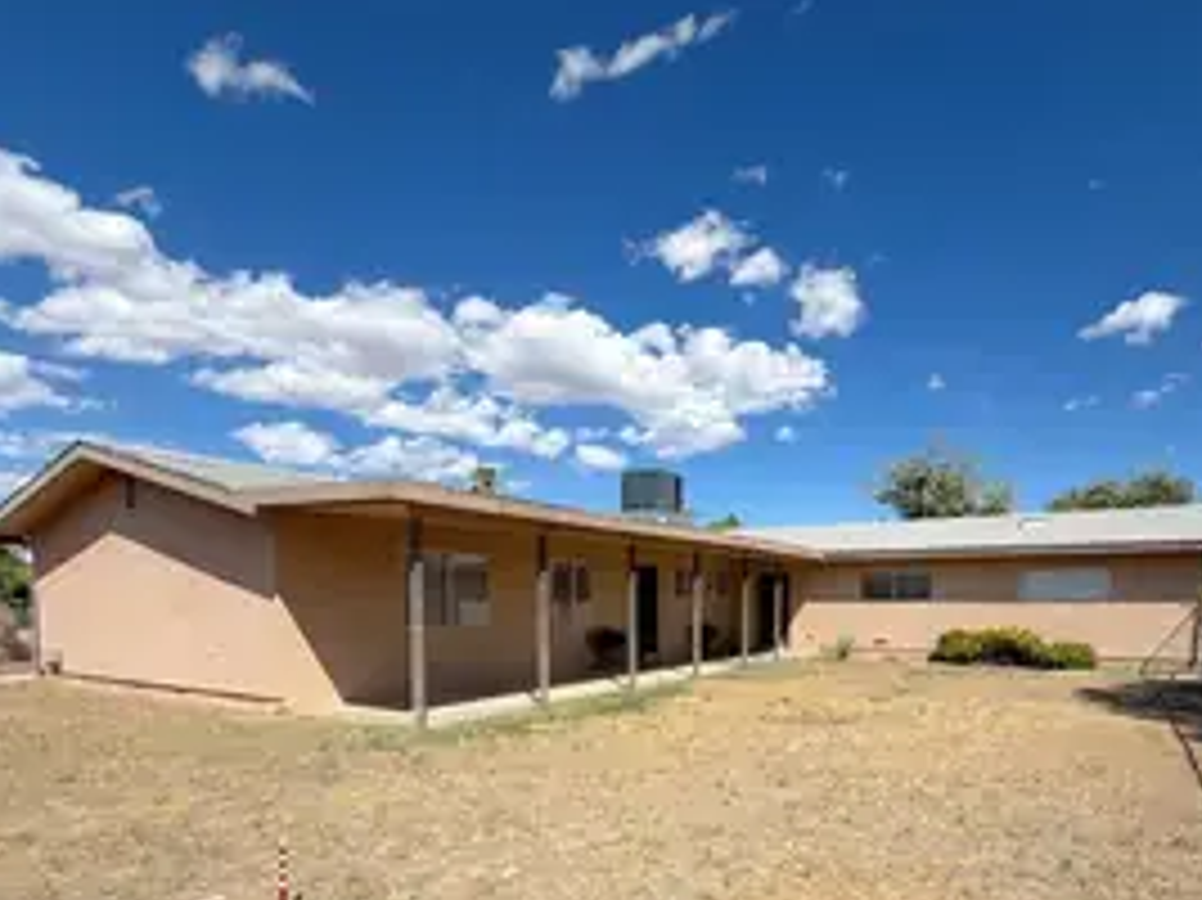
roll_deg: +0.4
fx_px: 729
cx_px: 693
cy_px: 652
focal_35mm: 21
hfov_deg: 78.5
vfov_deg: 60.6
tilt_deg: -3.9
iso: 20
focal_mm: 2.22
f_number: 2.2
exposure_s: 1/1259
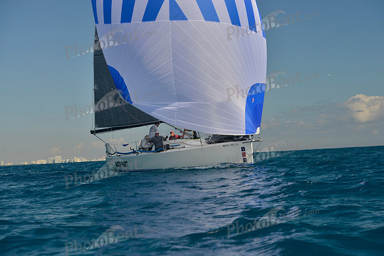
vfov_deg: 19.5
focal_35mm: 70
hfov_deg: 28.8
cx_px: 192
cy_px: 128
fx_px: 747
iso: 200
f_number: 7.1
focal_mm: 70
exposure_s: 1/640
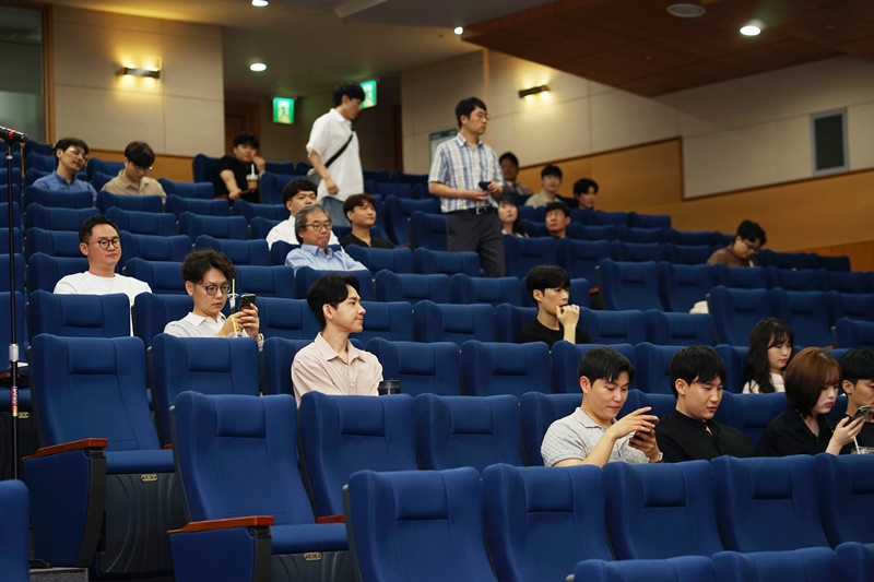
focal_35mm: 85
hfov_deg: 23.9
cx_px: 437
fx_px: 2063
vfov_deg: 16.1
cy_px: 291
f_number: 3.2
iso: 160
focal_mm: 85
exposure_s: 1/60
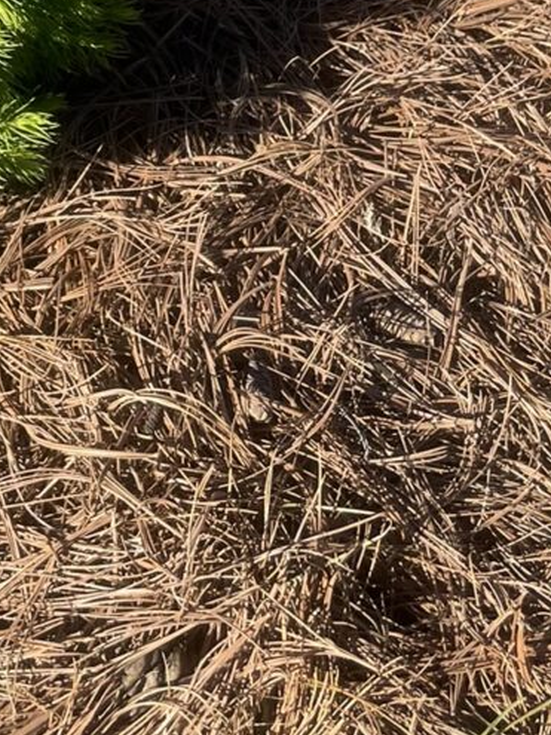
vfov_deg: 21.2
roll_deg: -11.8
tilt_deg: -41.0
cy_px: -212
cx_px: -59
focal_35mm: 84
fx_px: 1784
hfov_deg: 17.0
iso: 32
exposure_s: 1/2398
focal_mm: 4.2
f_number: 1.6
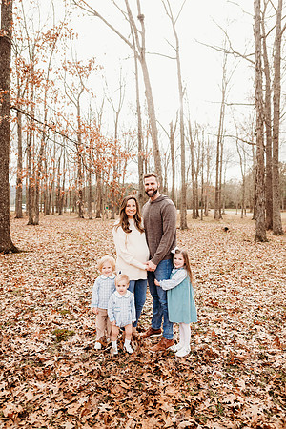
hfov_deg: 53.1
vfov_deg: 73.7
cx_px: 143
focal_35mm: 24
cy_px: 214
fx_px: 286
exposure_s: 1/250
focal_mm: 24
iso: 125
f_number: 3.2
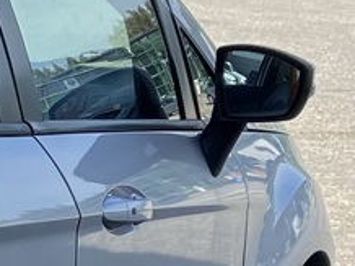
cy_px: 429
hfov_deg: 9.6
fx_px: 1895
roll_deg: +1.0
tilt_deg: -16.3
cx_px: -479
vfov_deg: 7.8
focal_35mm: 185
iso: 32
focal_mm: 3.99
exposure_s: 1/517
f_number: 1.8
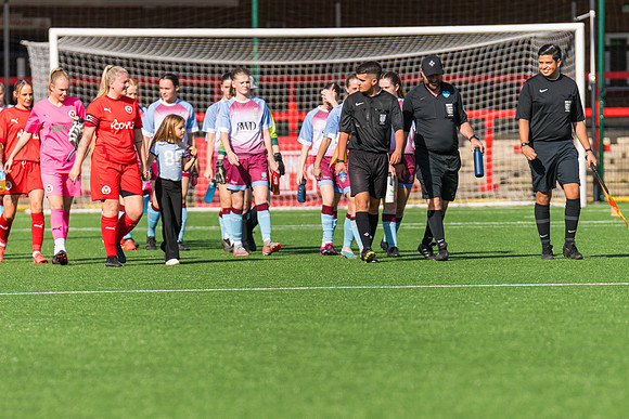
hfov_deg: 4.6
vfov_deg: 3.1
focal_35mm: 450
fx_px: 7864
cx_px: 314
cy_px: 210
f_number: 4
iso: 200
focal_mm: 300
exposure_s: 1/2000
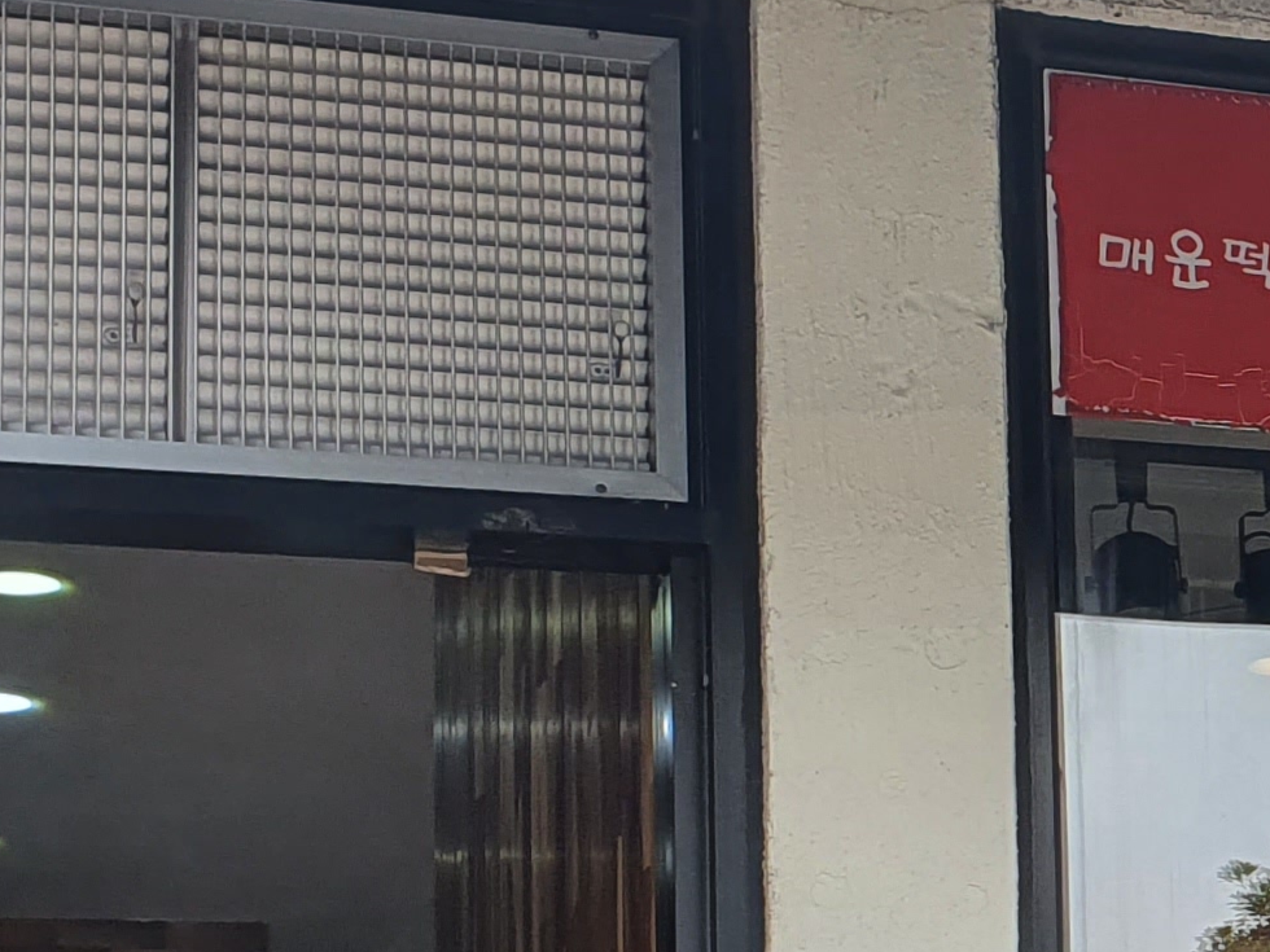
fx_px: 3926
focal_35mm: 107
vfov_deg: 13.7
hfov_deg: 17.0
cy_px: 887
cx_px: 1779
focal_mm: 4.3
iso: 50
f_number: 2.4
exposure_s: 1/710
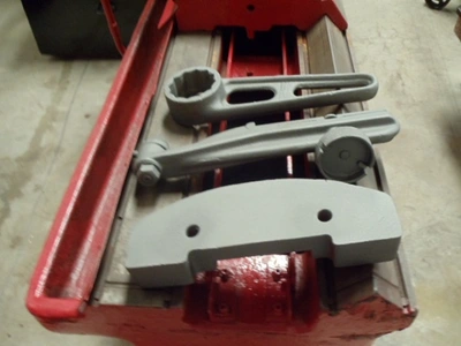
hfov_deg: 42.9
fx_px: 586
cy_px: 173
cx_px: 230
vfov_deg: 32.9
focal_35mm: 44
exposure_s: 1/4
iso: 400
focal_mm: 6
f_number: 3.5
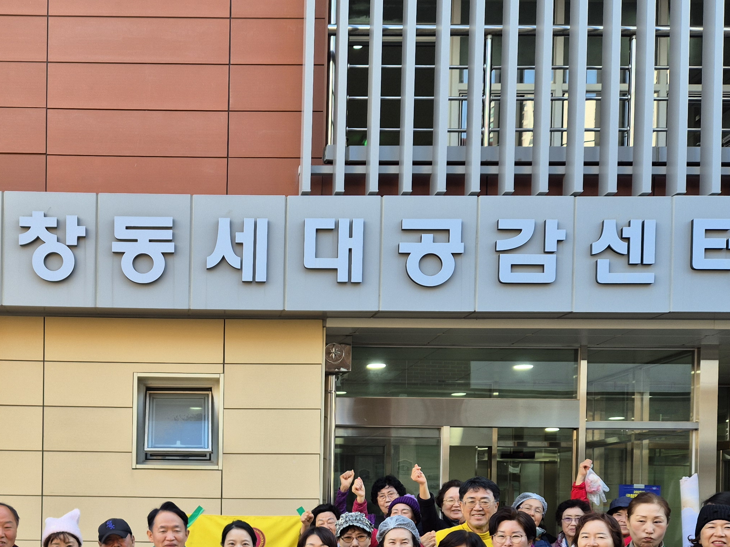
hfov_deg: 40.7
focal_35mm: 45
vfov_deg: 30.4
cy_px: 518
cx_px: 173
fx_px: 949
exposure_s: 1/164
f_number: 1.8
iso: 25
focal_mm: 5.4
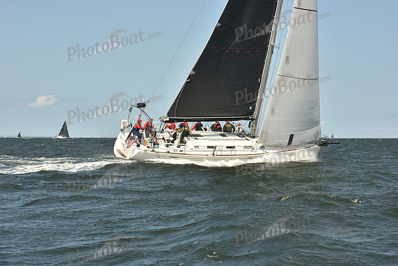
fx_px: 1050
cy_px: 133
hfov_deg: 21.5
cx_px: 199
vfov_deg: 14.4
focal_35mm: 95
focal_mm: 95
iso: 250
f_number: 10
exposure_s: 1/800
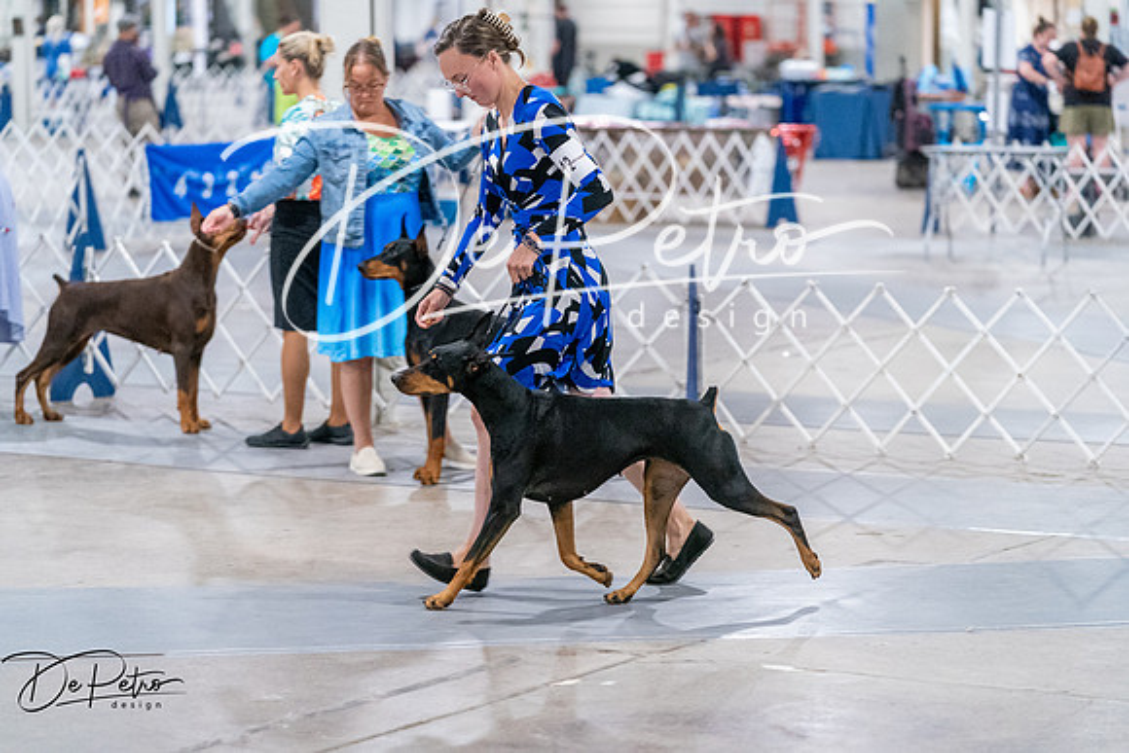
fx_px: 3795
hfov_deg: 16.9
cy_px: 376
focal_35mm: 121
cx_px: 564
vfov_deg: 11.3
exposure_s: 1/320
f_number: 3.2
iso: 6400
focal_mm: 121
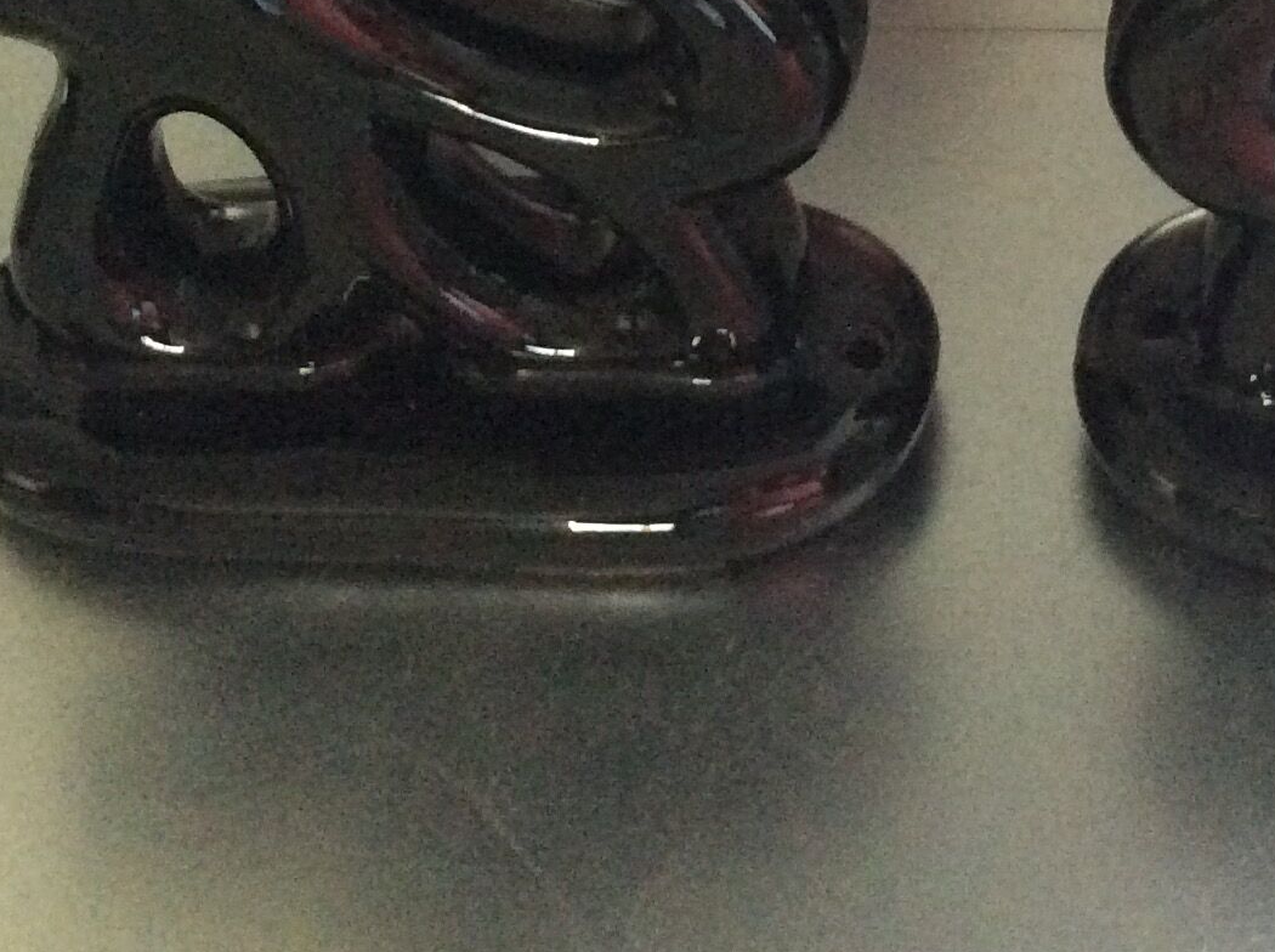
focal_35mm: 79
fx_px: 2905
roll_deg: +2.7
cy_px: -162
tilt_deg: -42.4
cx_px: 1078
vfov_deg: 17.8
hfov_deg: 24.2
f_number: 2.4
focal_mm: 3.3
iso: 320
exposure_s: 1/25
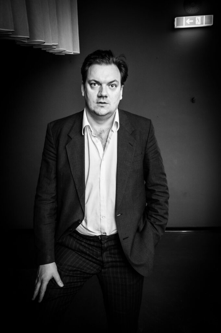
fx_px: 387
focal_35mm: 42
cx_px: 110
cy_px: 166
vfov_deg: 46.4
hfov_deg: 31.8
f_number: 4
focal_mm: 42
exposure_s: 1/60
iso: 1250
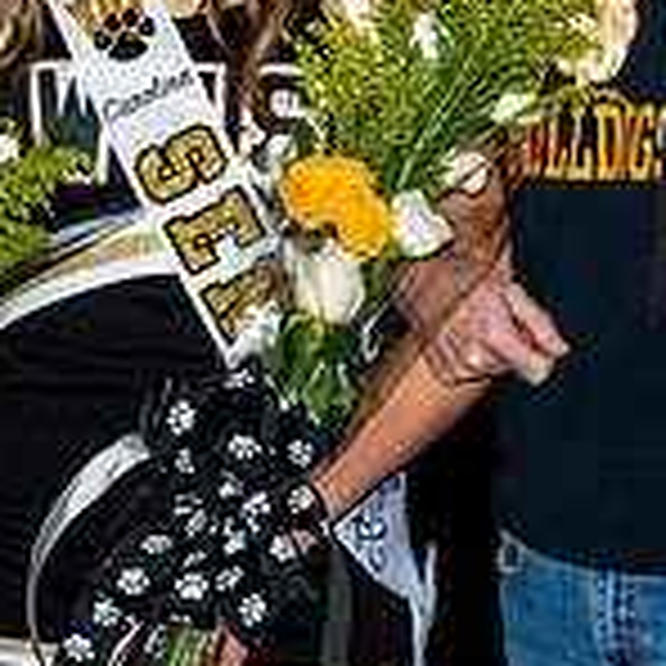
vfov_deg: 5.5
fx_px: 6966
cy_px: 221
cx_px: -143
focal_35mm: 320
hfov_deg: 5.4
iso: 320
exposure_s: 1/200
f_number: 5
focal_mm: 50
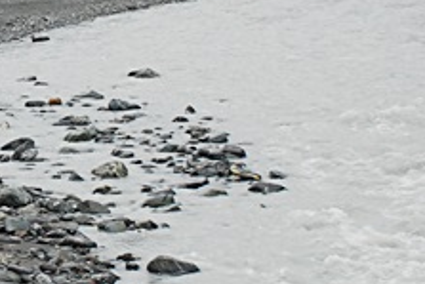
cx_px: -255
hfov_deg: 8.4
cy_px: 84
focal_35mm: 237
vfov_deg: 5.8
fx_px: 2800
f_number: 5.6
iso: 400
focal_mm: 44
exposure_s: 1/640
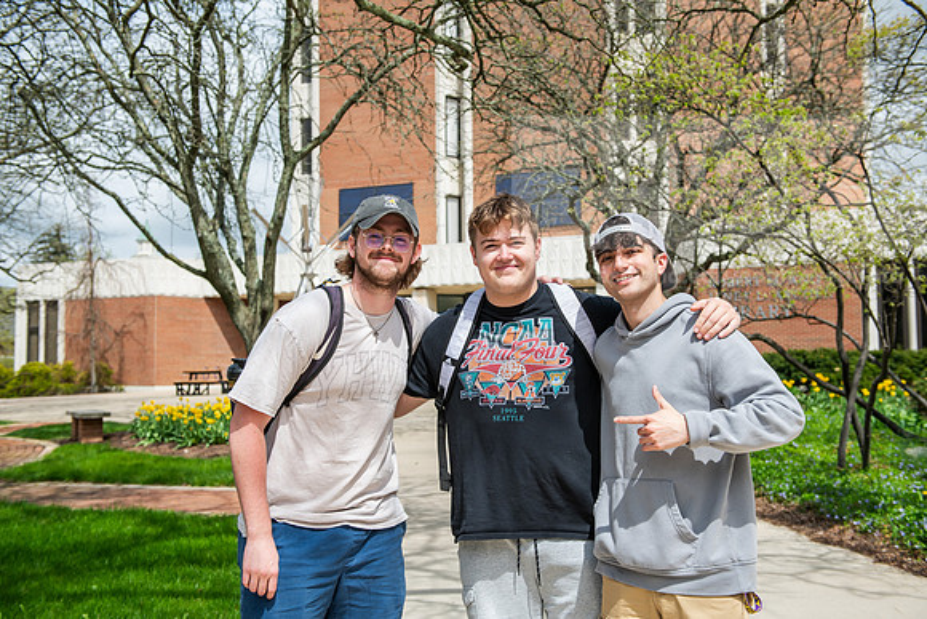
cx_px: 464
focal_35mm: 40
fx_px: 1030
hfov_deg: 48.4
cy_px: 310
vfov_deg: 33.4
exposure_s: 1/500
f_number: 4.5
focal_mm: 40
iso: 125
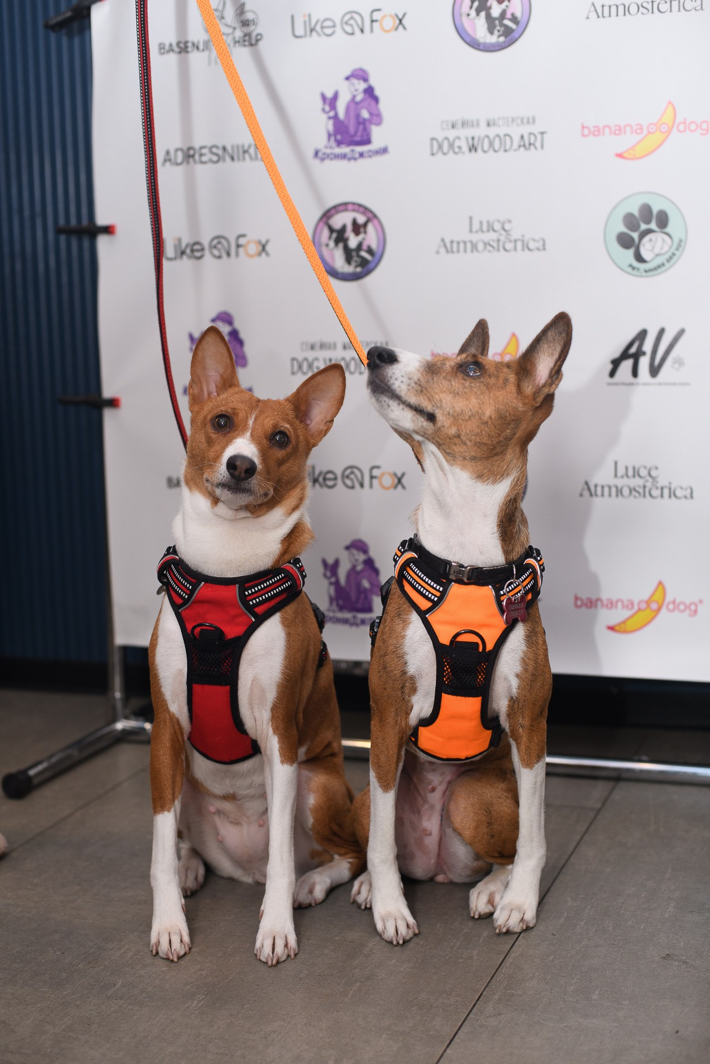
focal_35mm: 50
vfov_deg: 39.6
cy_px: 532
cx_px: 355
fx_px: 1479
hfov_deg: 27.0
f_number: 3.5
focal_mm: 50
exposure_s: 1/200
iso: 200
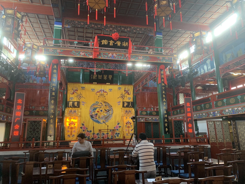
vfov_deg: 53.1
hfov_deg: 67.3
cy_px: 92
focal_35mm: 26
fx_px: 184
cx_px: 122
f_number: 1.8
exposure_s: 1/60
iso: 250
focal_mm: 4.25
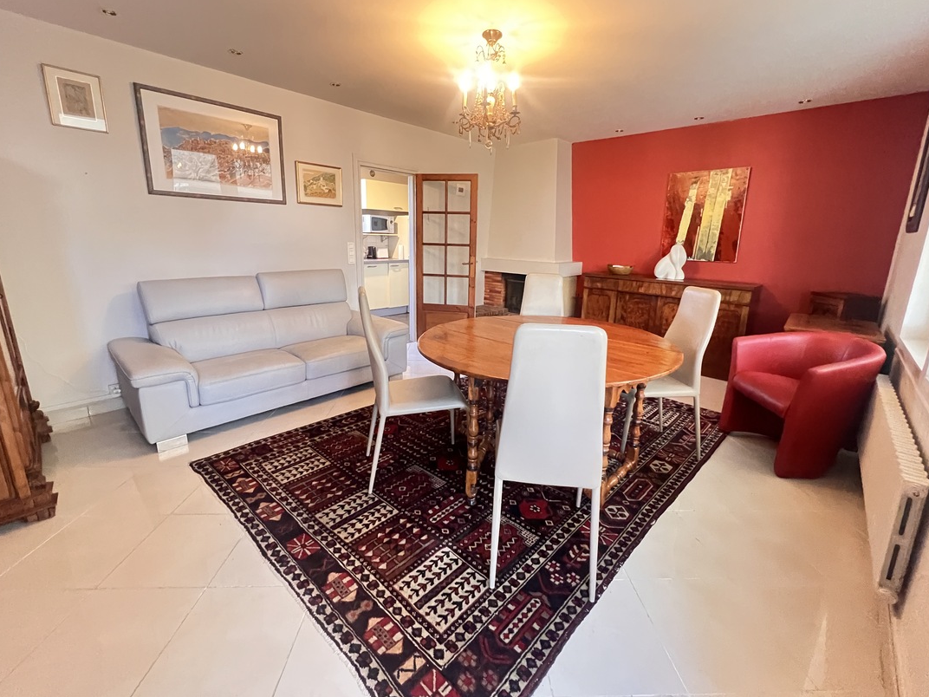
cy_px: 325
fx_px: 376
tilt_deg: -13.2
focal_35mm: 14
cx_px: 468
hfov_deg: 102.1
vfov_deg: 85.6
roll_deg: -2.1
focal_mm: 1.57
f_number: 1.8
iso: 1000
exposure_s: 1/34
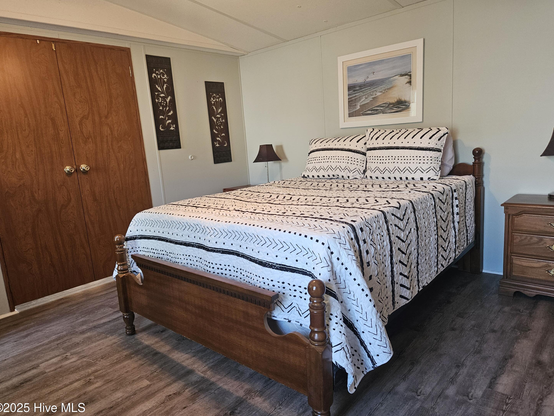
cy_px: 211
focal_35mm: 24
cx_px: 282
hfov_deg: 71.6
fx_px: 384
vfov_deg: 56.8
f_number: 1.8
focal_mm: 5.4
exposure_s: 1/120
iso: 320
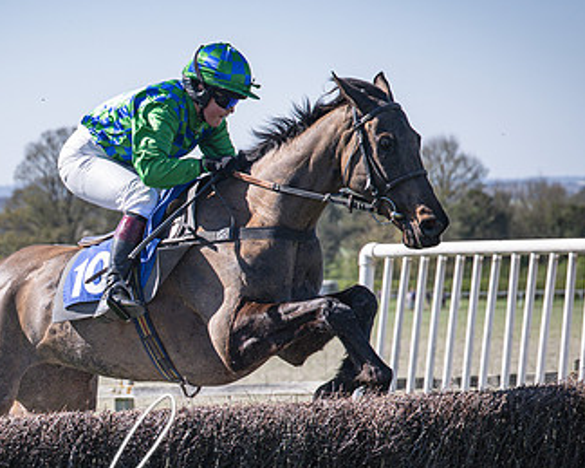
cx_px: 102
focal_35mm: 187
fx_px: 3237
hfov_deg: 10.3
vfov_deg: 8.3
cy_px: 305
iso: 200
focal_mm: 70
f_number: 4
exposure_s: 1/1600
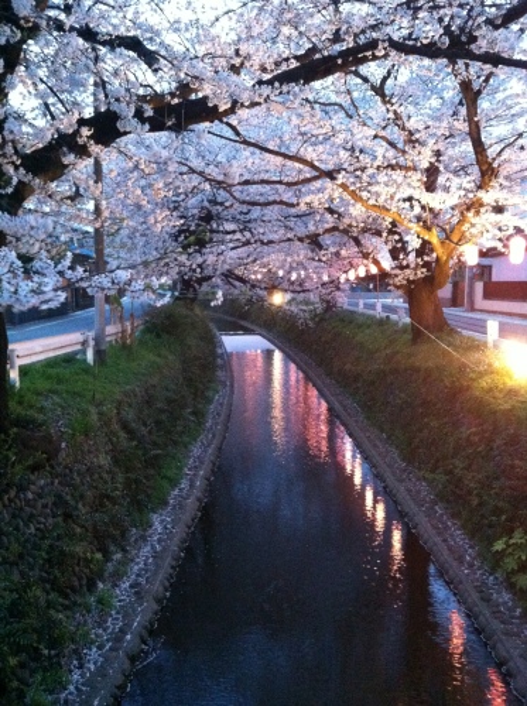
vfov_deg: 52.7
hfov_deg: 40.6
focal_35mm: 35
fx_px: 713
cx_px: 264
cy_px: 353
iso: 1000
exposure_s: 1/15
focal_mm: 3.85
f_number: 2.8
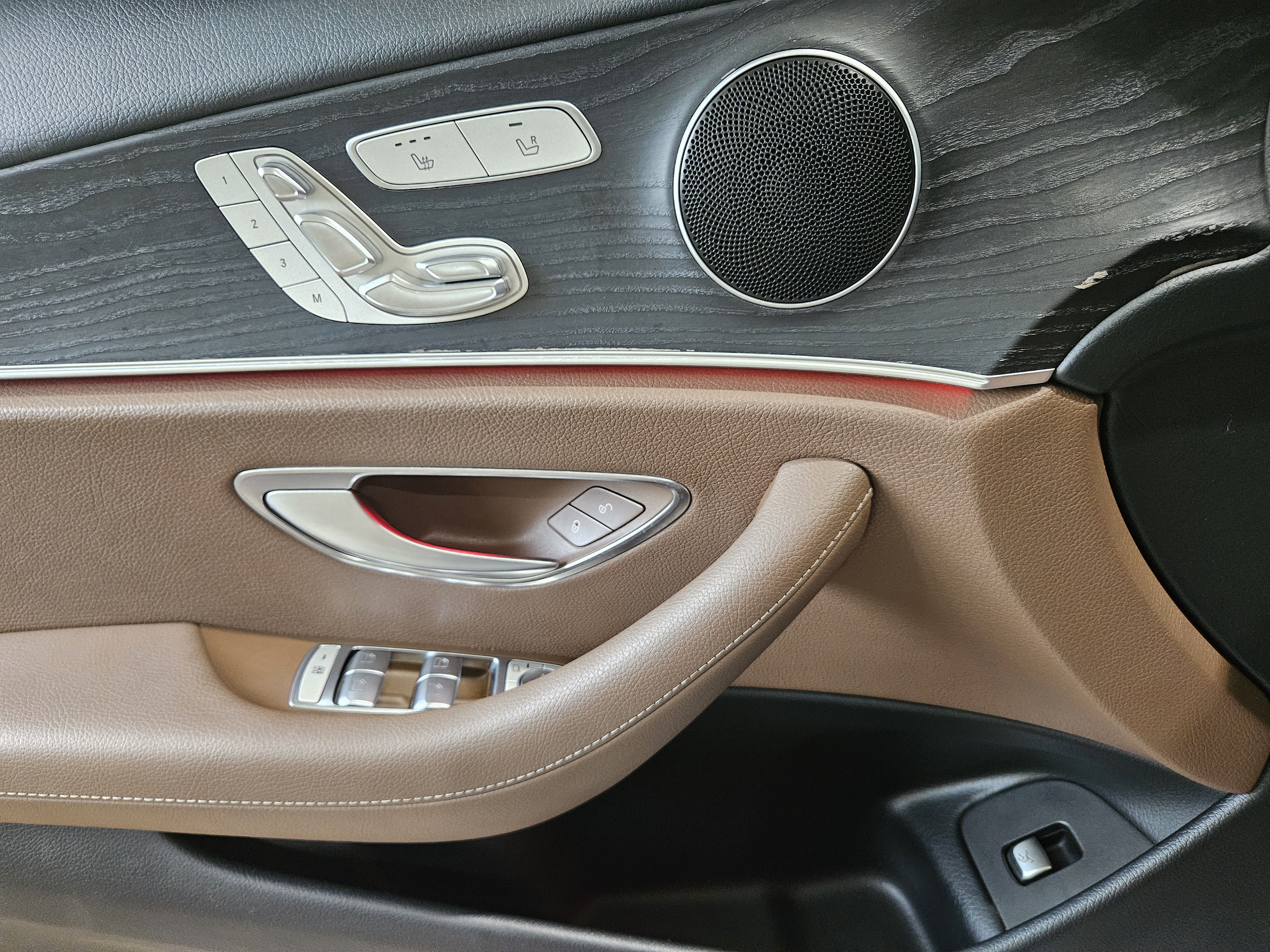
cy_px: 476
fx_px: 844
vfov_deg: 58.9
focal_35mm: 23
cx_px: 635
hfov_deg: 73.9
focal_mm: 5.4
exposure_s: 1/120
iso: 800
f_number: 1.8
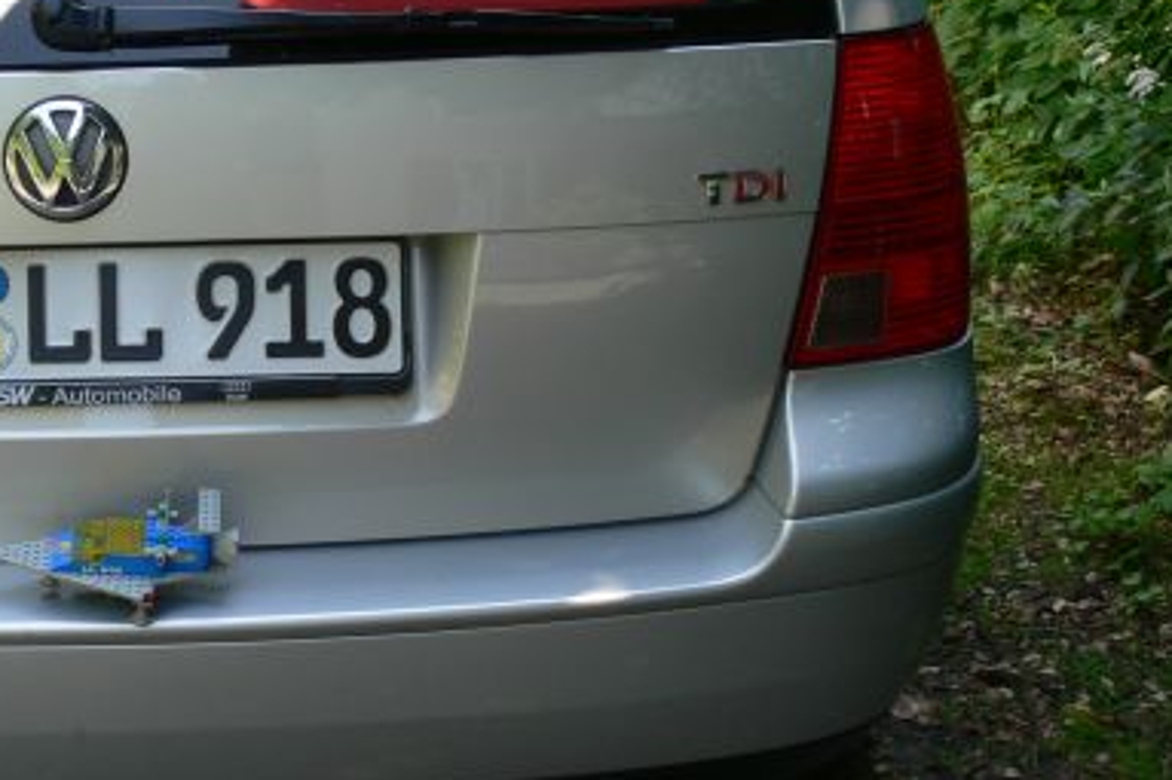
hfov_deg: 26.0
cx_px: 159
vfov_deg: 17.9
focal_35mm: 76
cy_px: 333
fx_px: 2473
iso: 80
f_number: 4
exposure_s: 1/125
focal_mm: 7.4
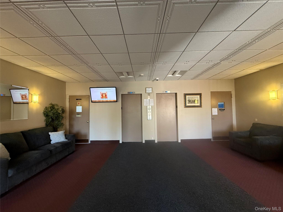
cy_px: 106
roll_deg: +0.9
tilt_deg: +2.4
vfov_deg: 85.7
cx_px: 142
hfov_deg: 102.1
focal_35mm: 14
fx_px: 114
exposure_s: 1/60
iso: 400
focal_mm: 2.22
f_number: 2.2
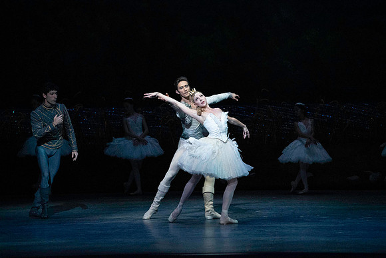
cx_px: 193
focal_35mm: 200
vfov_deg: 6.9
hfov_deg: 10.3
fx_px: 2145
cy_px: 129
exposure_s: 1/400
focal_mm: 200
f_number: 5
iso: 25600
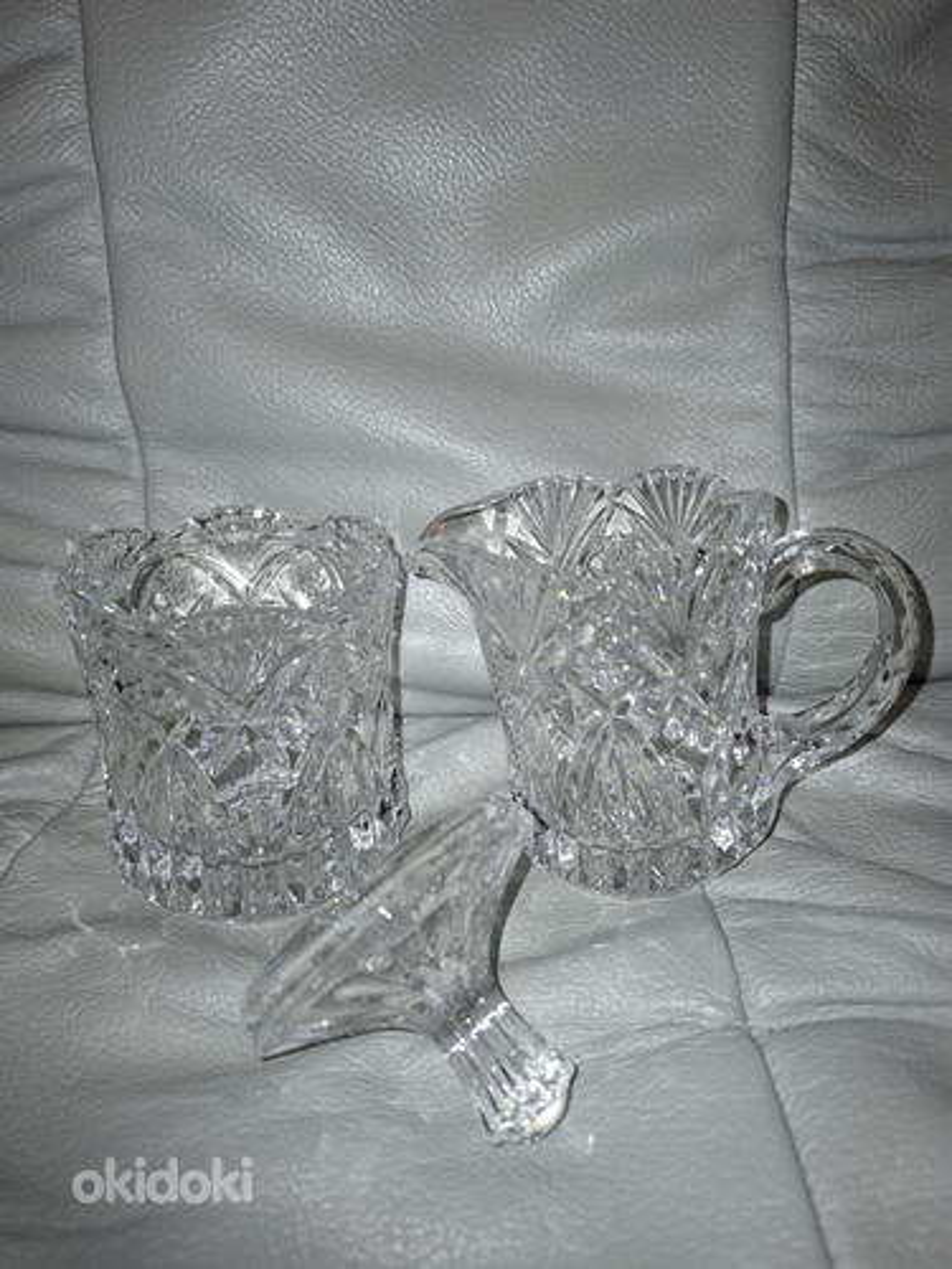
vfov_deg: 73.9
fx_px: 843
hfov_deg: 58.9
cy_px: 634
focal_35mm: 23
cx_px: 476
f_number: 1.8
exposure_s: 1/100
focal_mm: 5.54
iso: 80
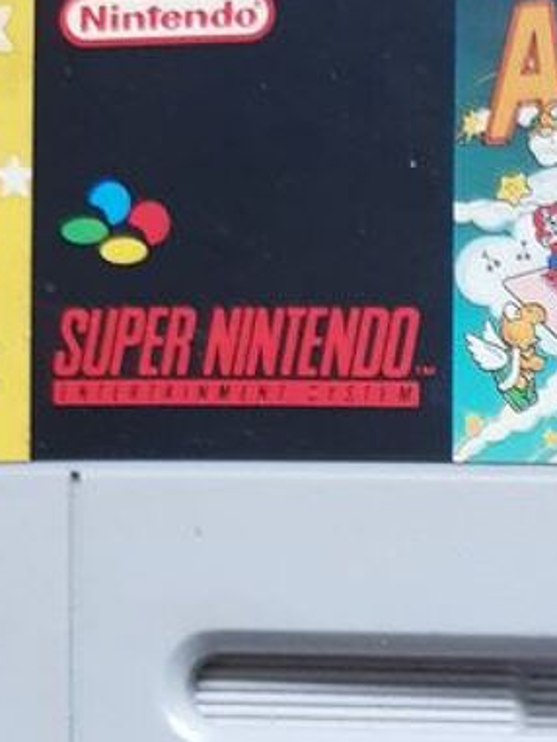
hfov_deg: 15.3
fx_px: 1951
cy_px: 967
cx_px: 761
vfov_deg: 19.8
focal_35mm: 91
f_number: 1.7
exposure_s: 1/21
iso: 200
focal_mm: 4.2
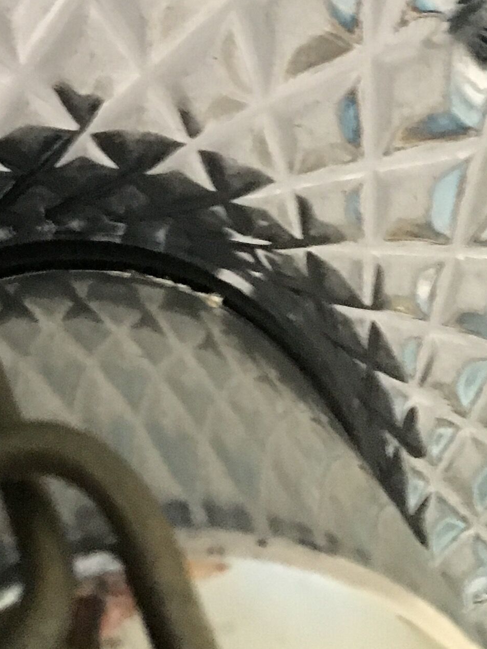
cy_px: -209
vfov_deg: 19.4
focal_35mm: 93
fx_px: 1744
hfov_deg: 15.3
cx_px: -114
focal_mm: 4.15
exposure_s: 1/17
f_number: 2.2
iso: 250
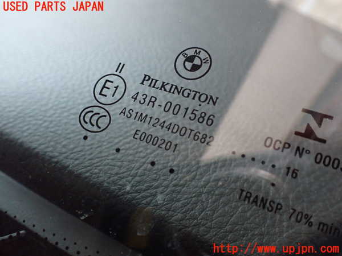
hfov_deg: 60.0
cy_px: 128
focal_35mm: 30
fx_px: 296
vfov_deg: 46.8
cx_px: 171
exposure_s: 1/125
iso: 640
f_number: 2.3
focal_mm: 5.4
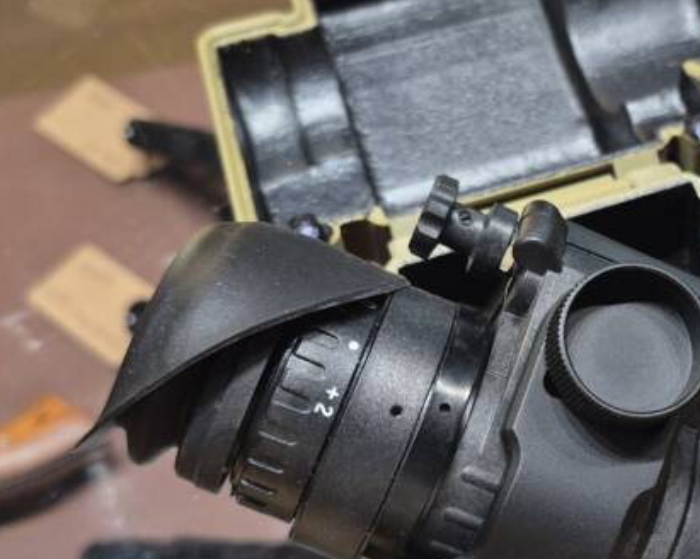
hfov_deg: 32.9
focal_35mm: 56
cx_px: 528
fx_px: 1159
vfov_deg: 27.0
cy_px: 351
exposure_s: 1/120
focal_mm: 5.4
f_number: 1.8
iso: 400
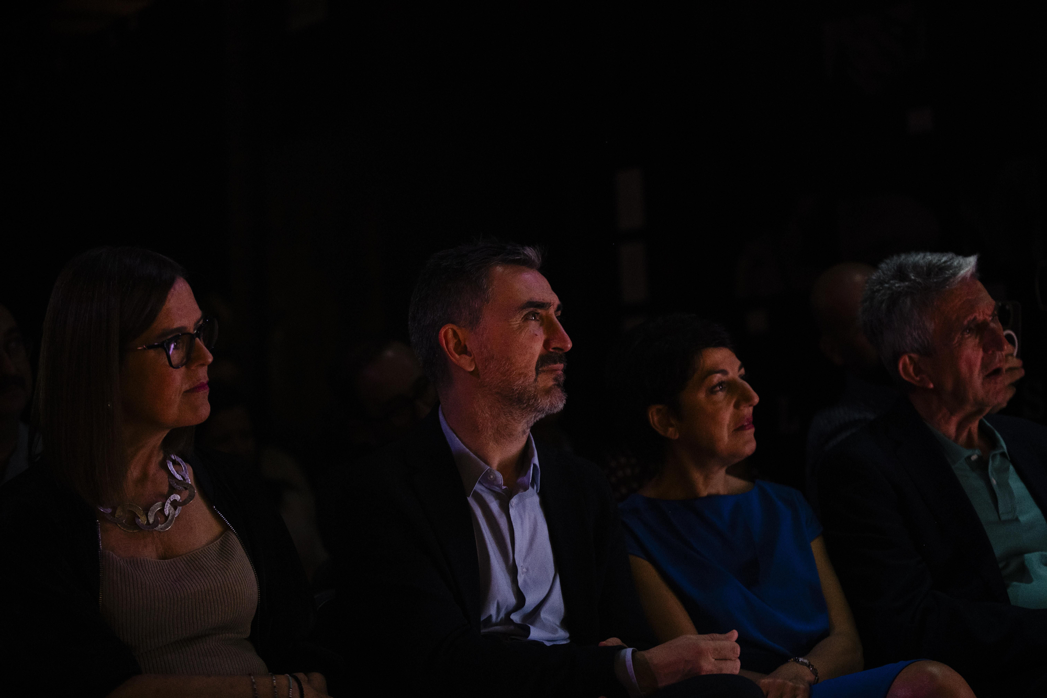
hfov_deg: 28.8
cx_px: 524
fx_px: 2036
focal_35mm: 70
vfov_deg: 19.5
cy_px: 349
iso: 3200
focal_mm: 70
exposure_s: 1/100
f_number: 2.8
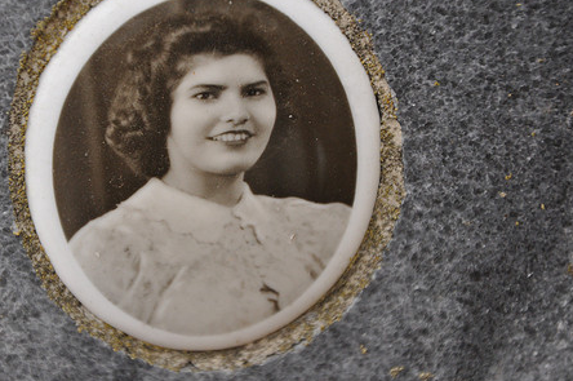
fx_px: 3270
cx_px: 218
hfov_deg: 10.0
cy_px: 169
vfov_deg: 6.7
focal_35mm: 206
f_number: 5.6
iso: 720
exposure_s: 1/250
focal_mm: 105
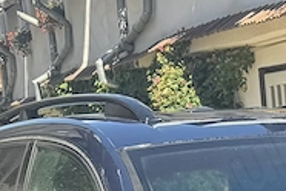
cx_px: 530
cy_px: 521
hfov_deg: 13.6
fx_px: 1064
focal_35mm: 134
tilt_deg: -19.8
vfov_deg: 8.8
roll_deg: +0.3
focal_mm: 6.76
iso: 80
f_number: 1.78
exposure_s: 1/812
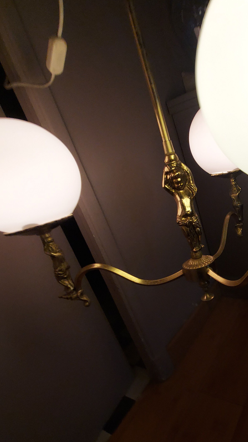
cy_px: 243
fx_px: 234
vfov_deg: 86.4
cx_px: 210
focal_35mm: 20
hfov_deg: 51.1
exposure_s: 1/100
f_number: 2.2
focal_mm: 1.74
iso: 80
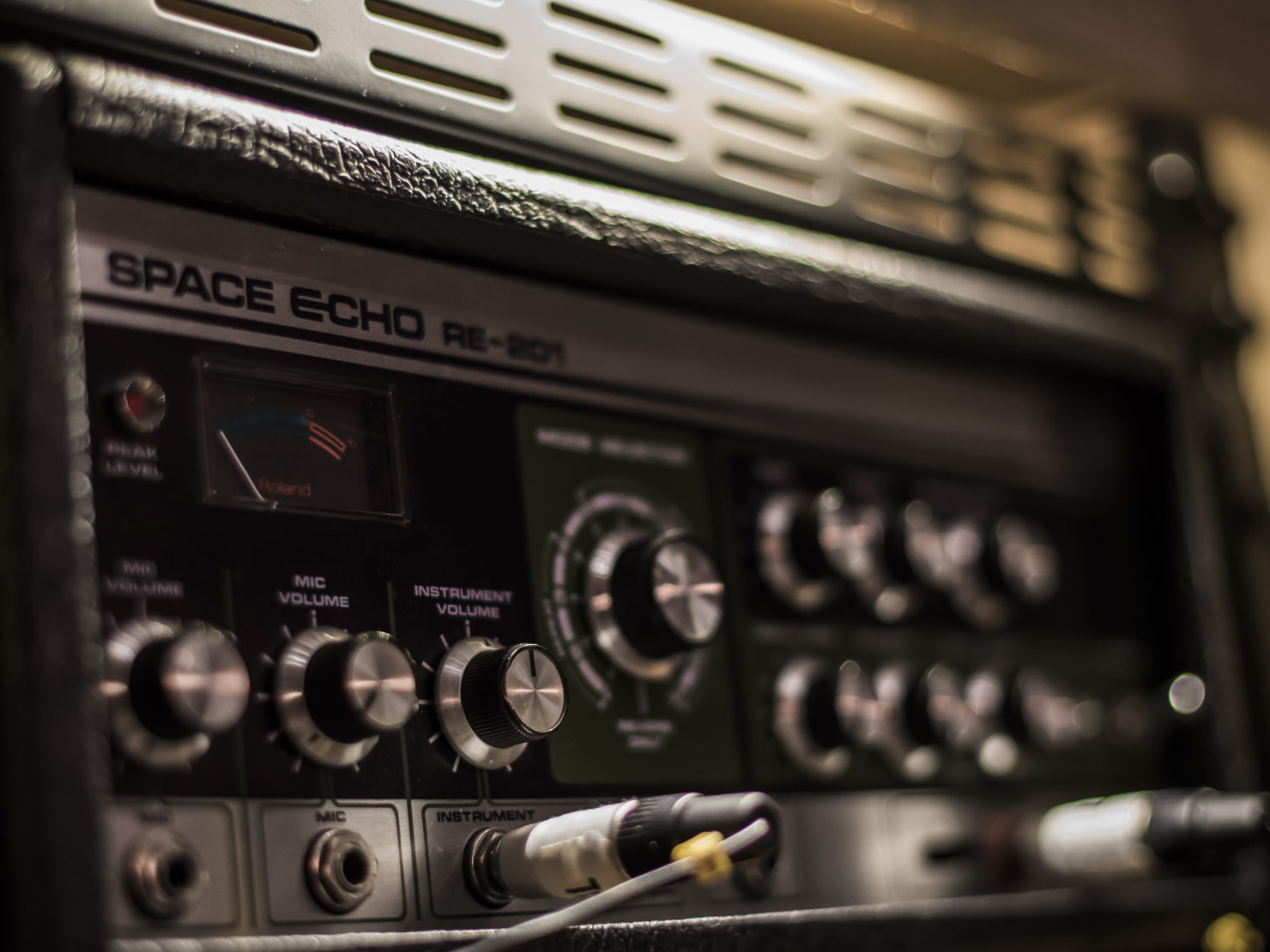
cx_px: 614
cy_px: 502
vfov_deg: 22.6
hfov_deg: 29.8
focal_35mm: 65
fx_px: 2385
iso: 1600
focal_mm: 50
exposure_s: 1/100
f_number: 2
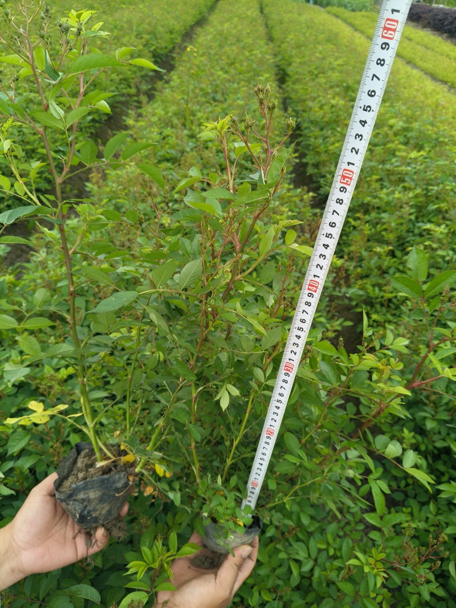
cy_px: 304
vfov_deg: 67.3
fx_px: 457
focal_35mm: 26
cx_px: 228
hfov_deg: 53.1
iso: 80
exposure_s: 1/421
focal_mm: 4.84
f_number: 1.8
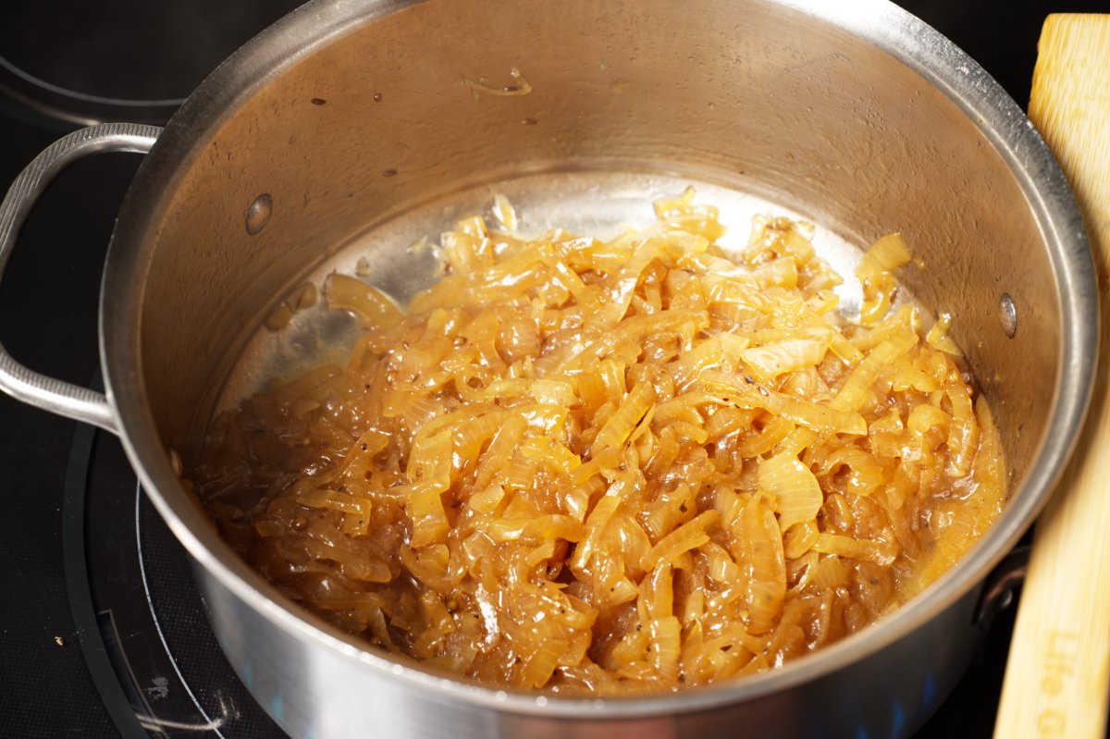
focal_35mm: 70
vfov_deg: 19.4
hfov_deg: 28.9
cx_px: 555
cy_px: 370
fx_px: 2157
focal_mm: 70
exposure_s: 1/80
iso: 100
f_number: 7.1
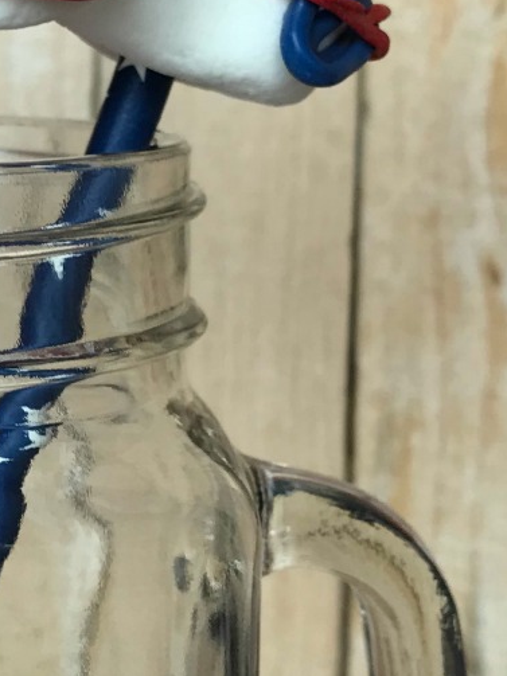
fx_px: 1954
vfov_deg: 19.6
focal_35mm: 100
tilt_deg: -9.1
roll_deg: -0.1
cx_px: -70
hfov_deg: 14.4
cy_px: 350
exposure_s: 1/60
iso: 25
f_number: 1.8
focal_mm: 3.99
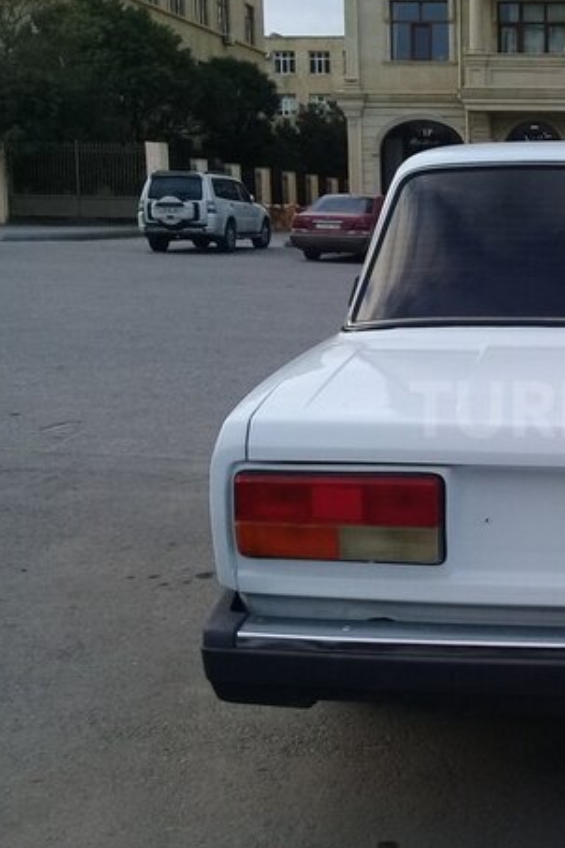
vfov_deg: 41.9
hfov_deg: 26.7
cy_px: 409
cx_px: 601
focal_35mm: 47
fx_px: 1106
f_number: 2.2
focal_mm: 3.3
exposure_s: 1/285
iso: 50
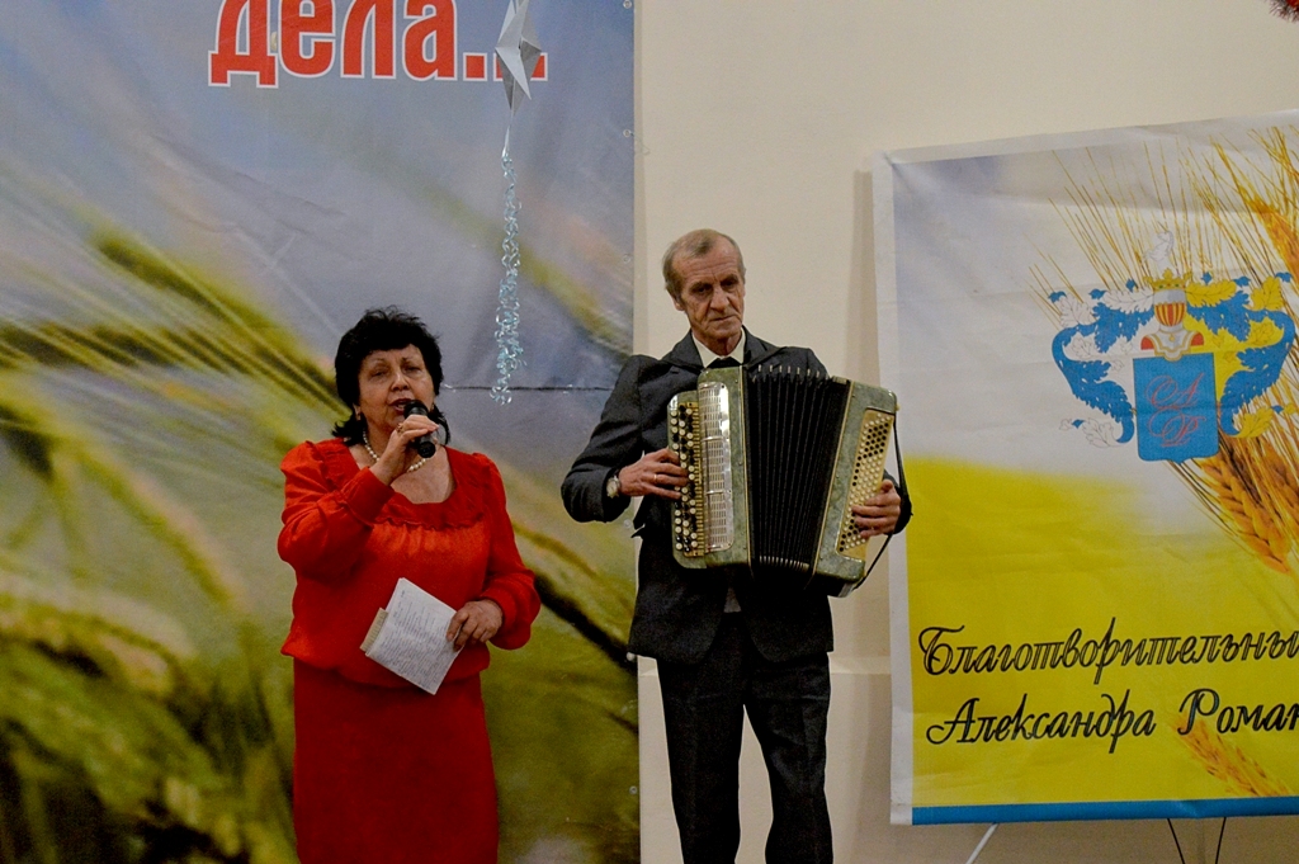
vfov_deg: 16.5
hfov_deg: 24.6
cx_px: 650
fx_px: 2974
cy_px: 432
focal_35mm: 82
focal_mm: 55
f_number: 5.6
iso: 3200
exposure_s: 1/50
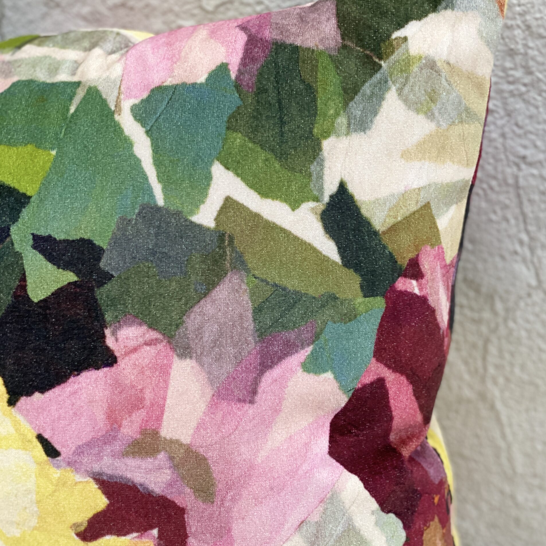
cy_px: 252
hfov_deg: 27.7
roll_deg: +6.1
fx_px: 1106
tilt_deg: -24.2
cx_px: 275
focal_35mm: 62
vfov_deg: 27.7
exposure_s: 1/122
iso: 200
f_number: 2
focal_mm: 6
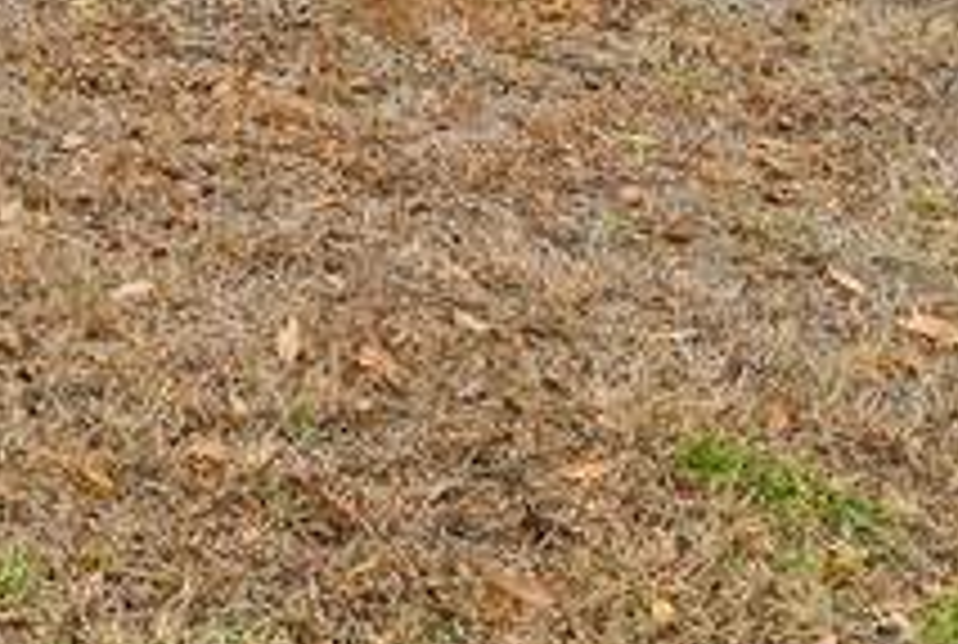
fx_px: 2560
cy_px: -889
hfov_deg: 17.3
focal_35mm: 96
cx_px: -765
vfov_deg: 11.8
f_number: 9
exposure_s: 1/100
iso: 320
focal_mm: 16
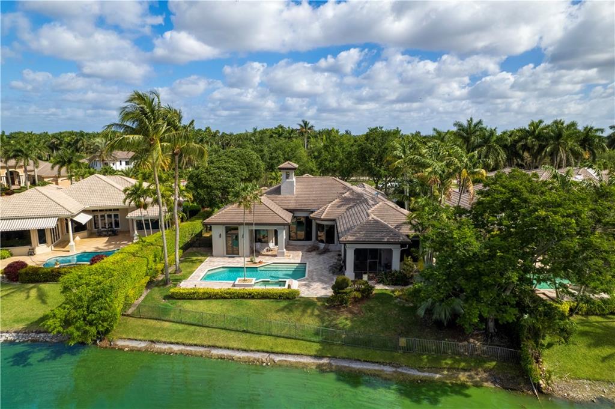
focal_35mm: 22
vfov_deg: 57.1
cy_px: 204
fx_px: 376
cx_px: 308
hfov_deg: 78.6
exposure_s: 1/40
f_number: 2.8
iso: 100
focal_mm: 8.38
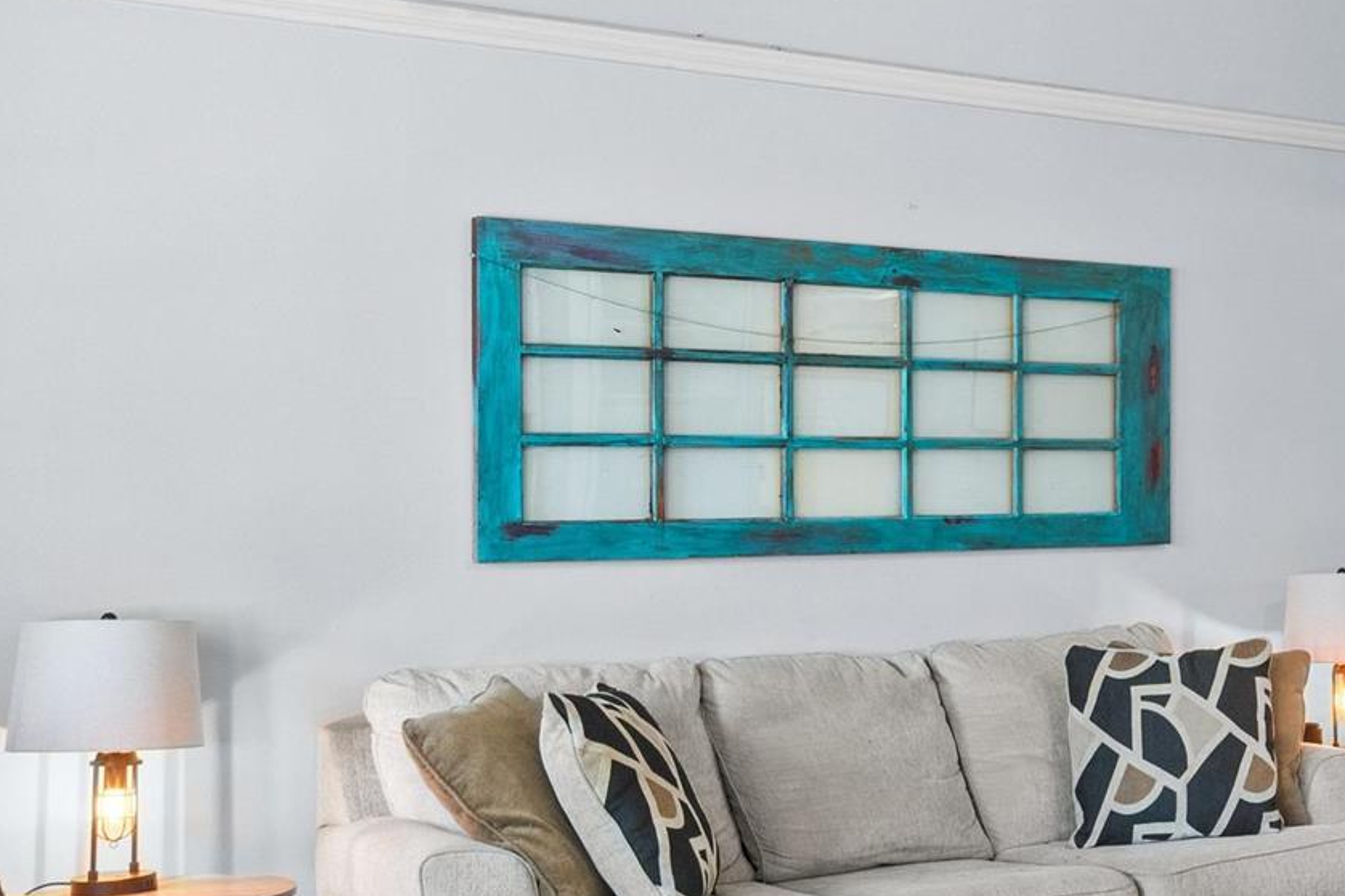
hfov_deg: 33.7
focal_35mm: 55
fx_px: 2054
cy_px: 502
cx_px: 1279
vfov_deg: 24.6
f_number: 9
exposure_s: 1.6
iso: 250
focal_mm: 10
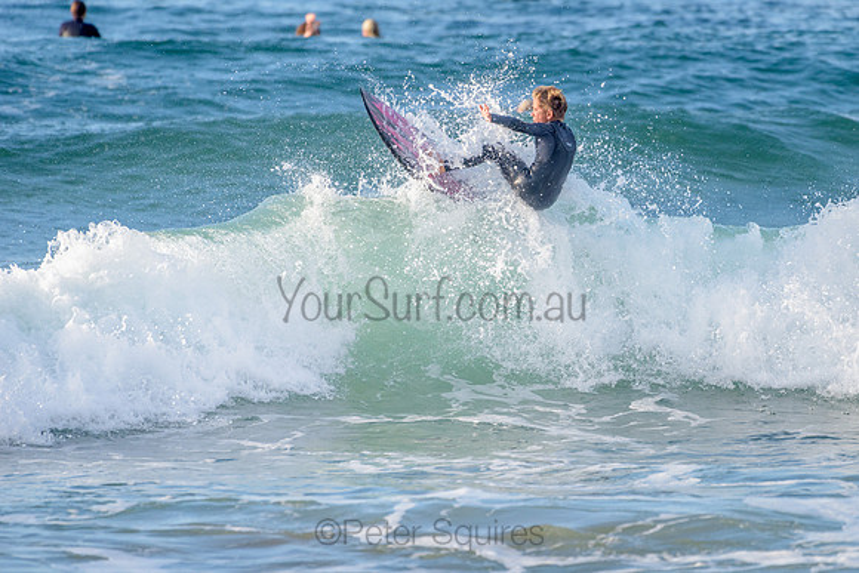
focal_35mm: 613
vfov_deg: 2.2
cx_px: 527
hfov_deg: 3.4
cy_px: 292
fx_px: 14629
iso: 400
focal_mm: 500
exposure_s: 1/1250
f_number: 5.6
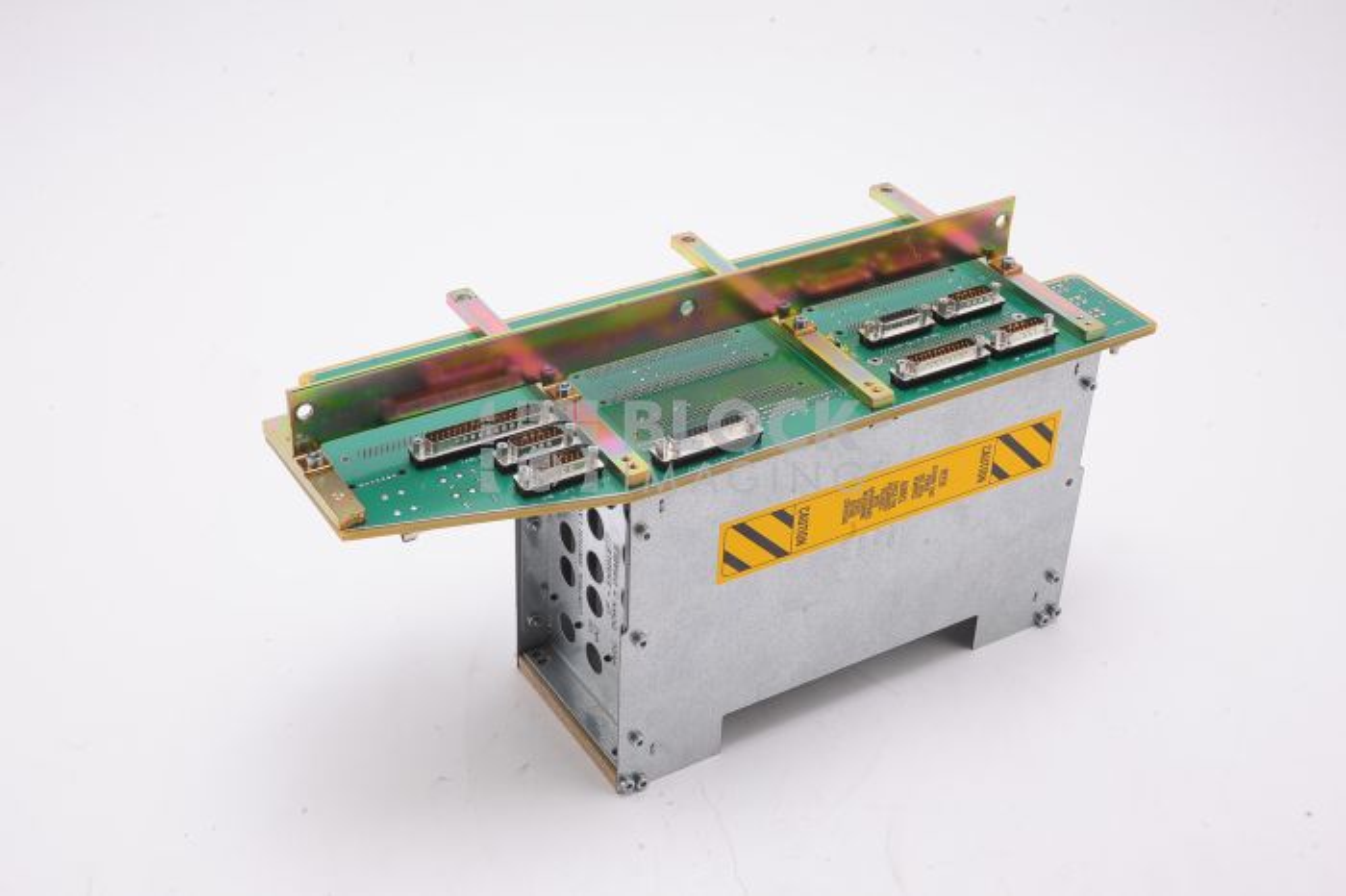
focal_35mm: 50
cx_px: 673
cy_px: 448
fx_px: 1868
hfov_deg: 39.6
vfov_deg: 27.0
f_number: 14
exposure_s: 1/125
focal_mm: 50
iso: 320
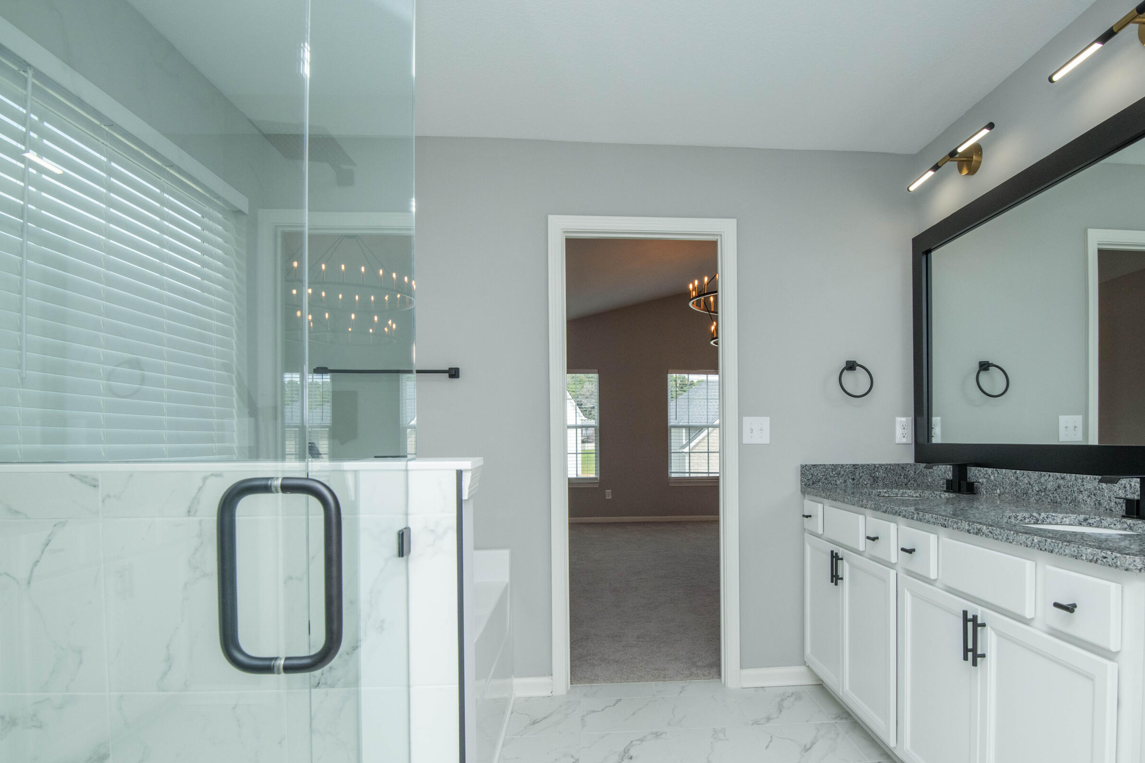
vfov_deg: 61.6
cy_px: 445
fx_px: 636
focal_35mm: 20
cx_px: 641
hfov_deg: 83.6
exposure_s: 1/250
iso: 400
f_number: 9
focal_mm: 16
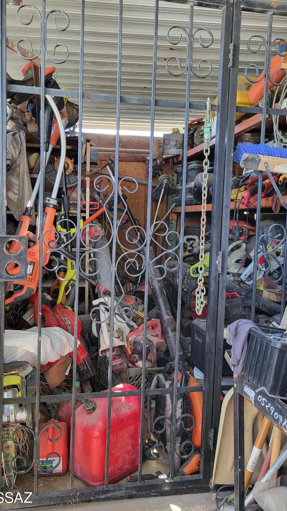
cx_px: 122
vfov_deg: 66.1
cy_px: 260
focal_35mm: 29
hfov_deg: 40.1
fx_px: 392
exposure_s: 1/120
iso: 250
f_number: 1.8
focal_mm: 5.4
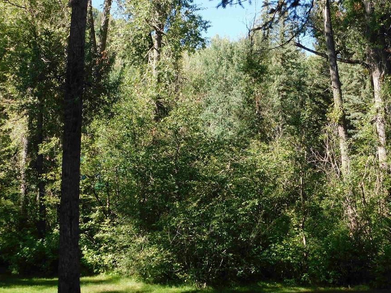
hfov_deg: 36.2
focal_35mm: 53
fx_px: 599
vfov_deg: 27.5
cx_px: 197
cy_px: 129
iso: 125
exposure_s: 1/250
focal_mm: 8
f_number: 3.7
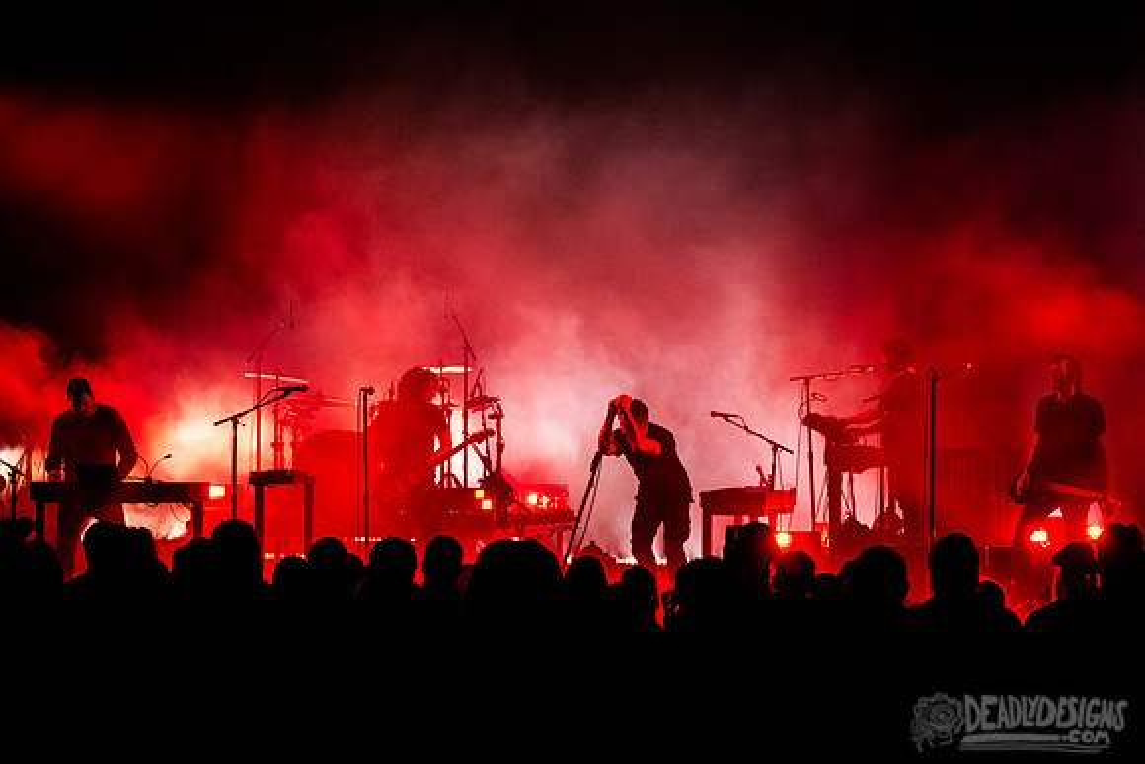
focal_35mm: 90
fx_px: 2853
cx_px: 612
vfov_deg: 15.3
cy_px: 384
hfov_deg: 22.7
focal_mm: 80
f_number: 4
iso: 3200
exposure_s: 1/320
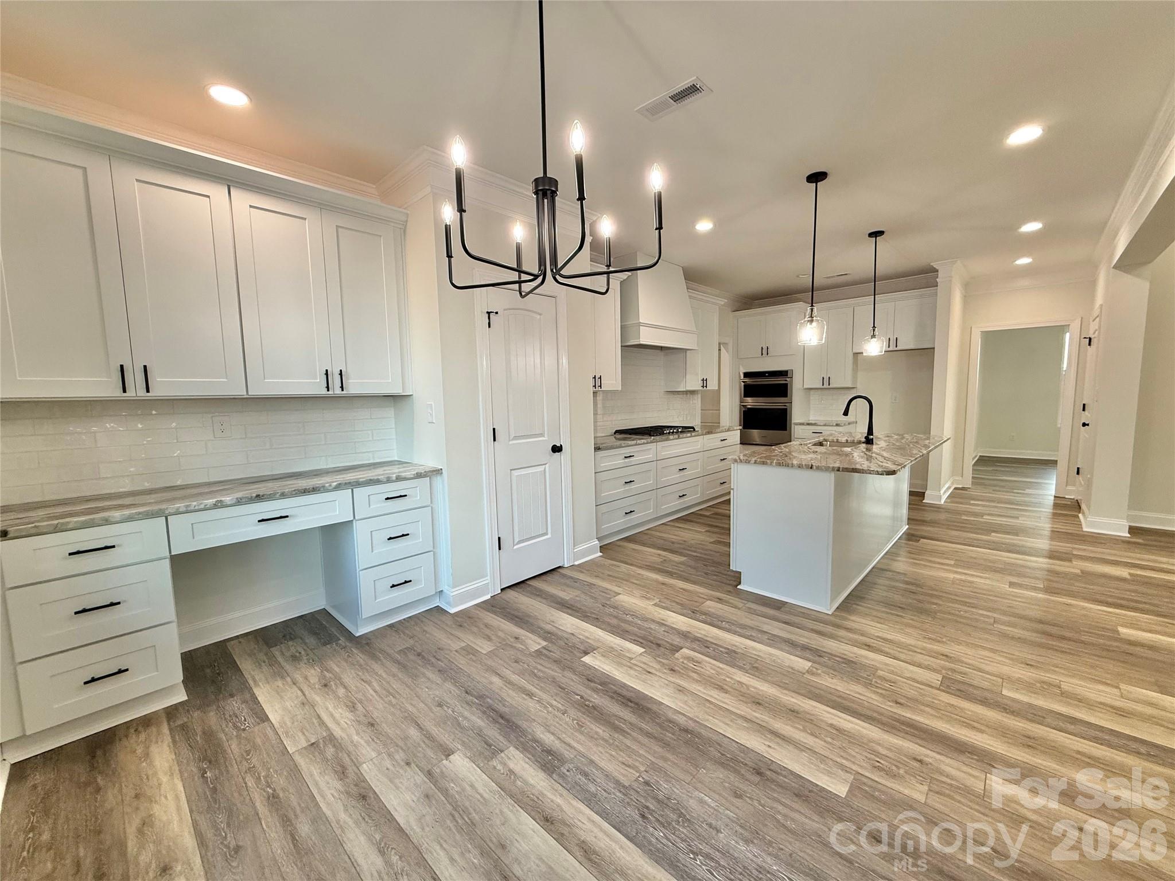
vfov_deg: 85.7
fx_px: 475
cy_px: 440
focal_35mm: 14
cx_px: 588
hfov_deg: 102.1
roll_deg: +0.9
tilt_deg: -5.4
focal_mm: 2.22
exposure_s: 1/120
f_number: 2.2
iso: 160
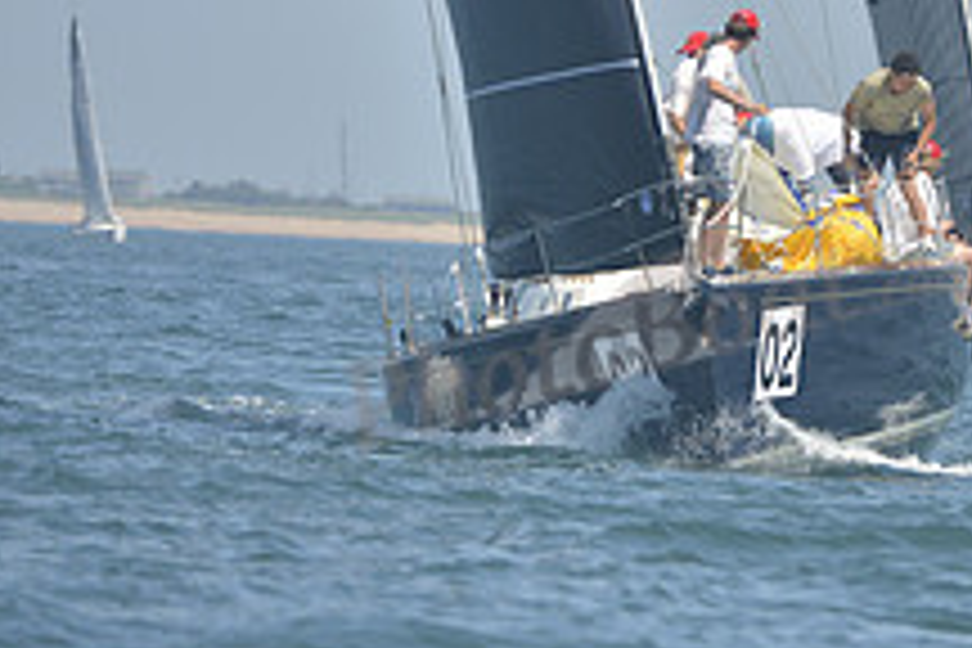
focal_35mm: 592
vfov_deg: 2.3
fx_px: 15983
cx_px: 1215
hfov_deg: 3.5
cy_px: 38
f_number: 7.1
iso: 280
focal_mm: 220
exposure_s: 1/1000
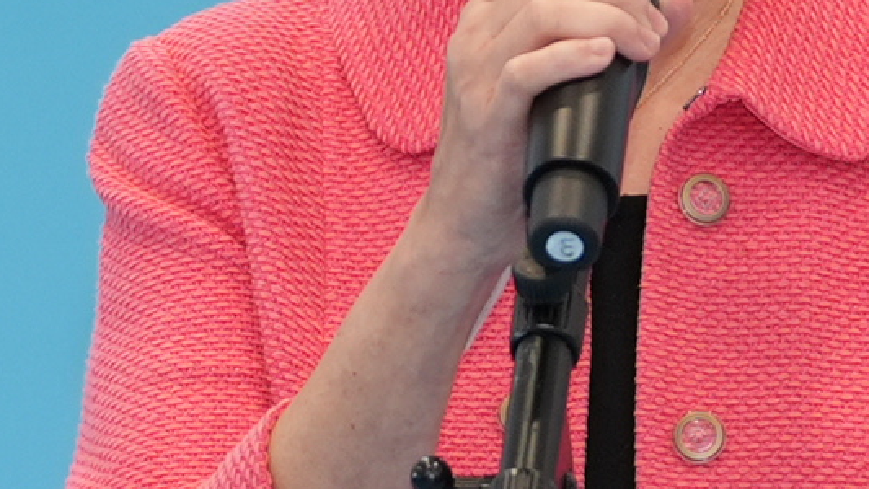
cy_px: 636
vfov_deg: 1.8
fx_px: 15879
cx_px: 461
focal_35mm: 689
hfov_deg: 3.1
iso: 500
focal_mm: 89
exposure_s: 1/200
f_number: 2.8
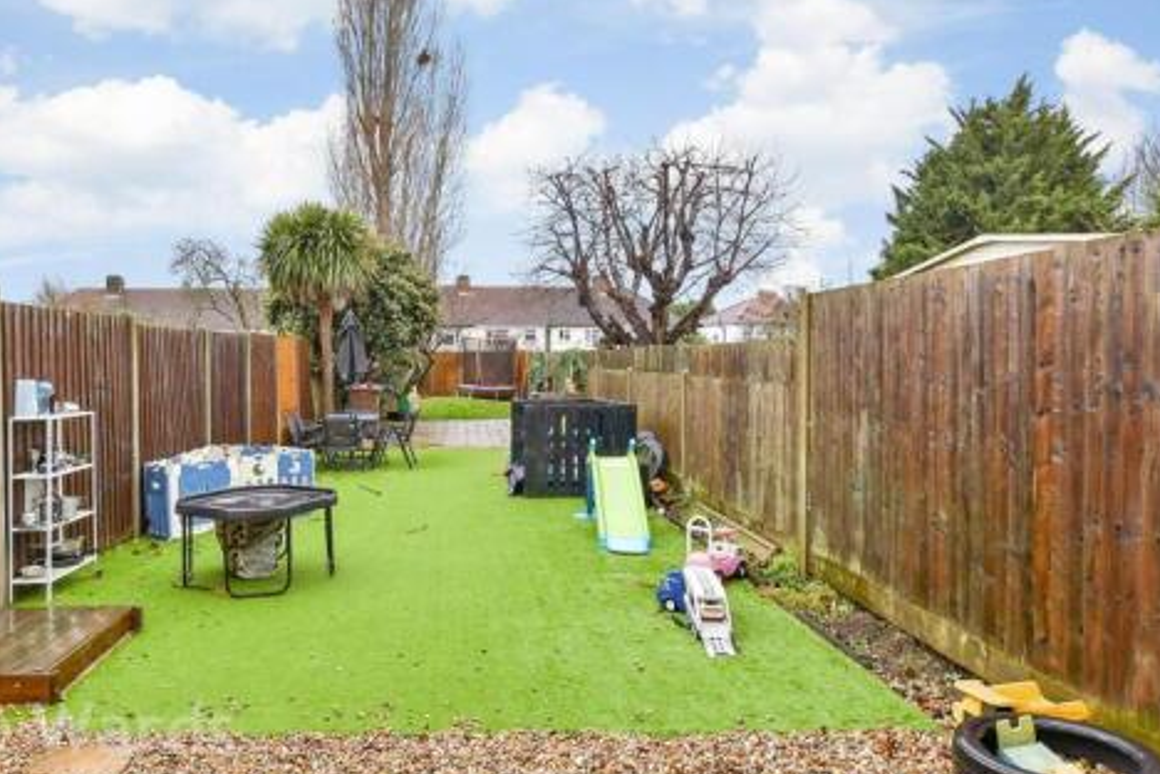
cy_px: 358
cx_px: 487
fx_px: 677
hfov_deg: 80.6
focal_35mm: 21
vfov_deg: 59.4
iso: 320
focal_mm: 10
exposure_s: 1/40
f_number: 8
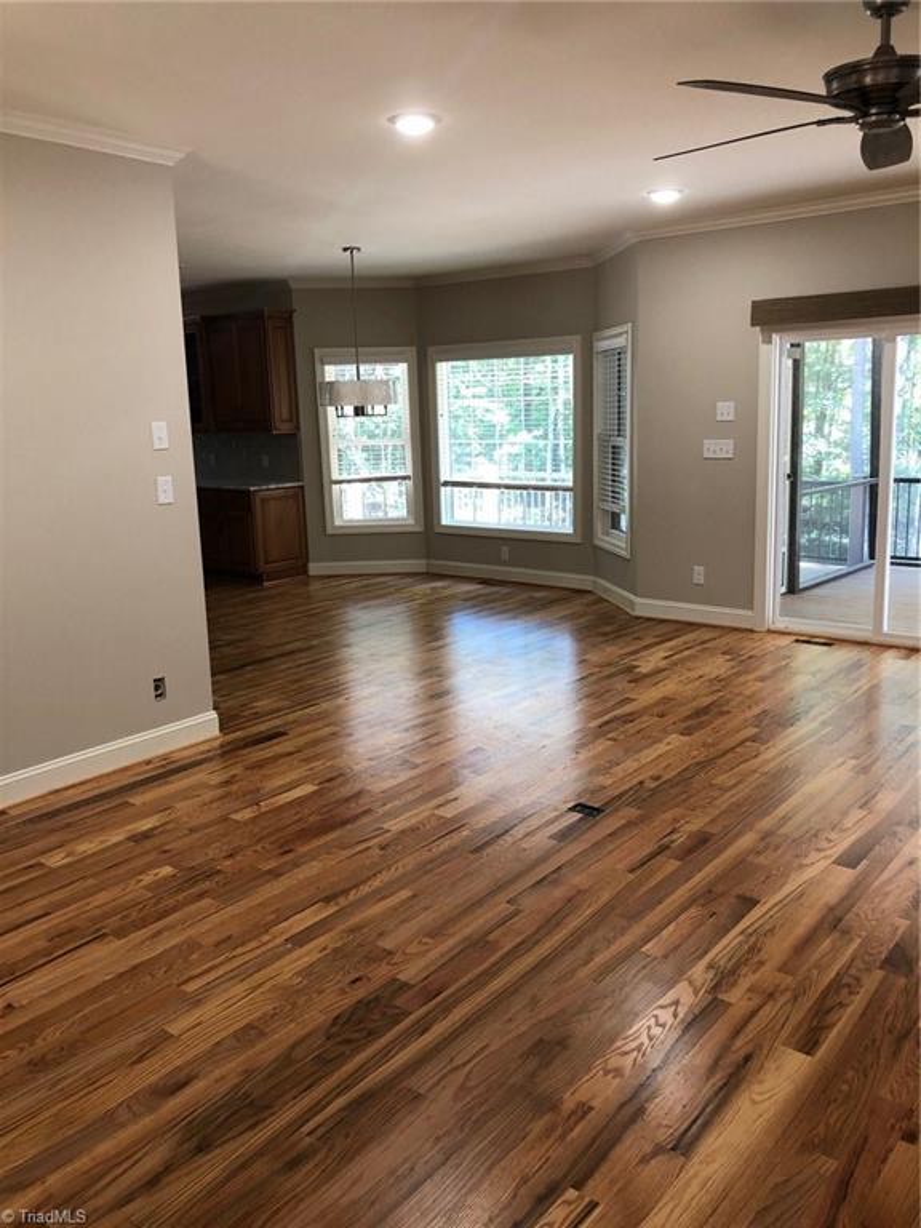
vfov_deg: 63.4
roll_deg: +2.4
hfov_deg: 49.7
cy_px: 614
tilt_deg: -10.7
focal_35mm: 28
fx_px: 993
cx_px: 460
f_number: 1.8
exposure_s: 1/24
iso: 40
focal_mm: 3.99
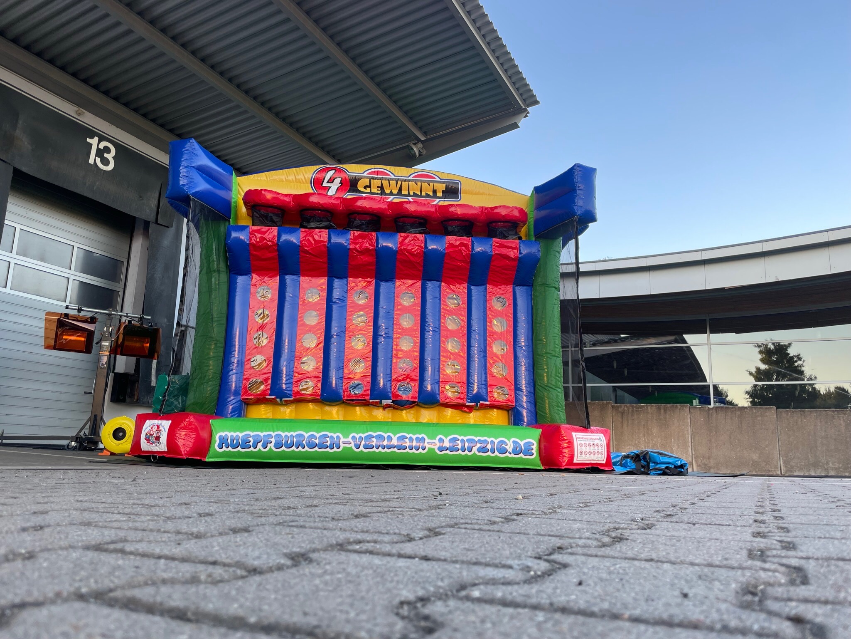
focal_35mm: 26
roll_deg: -2.2
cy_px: 320
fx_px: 639
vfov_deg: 53.1
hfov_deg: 67.3
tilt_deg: +10.7
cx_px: 426
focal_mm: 4.2
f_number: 1.6
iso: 32
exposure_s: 1/126
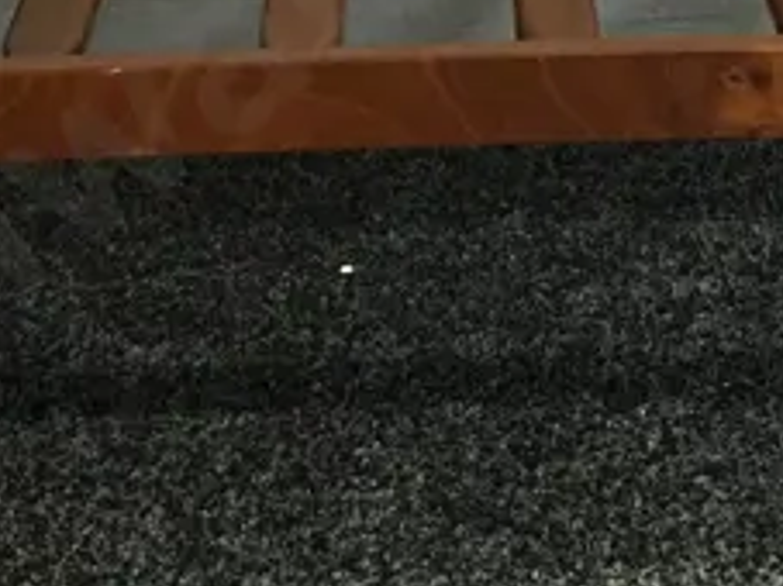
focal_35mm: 131
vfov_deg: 11.1
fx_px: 2962
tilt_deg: -12.7
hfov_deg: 15.1
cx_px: 469
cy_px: -117
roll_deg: +0.5
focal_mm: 4.15
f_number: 2.2
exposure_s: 1/17
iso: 80
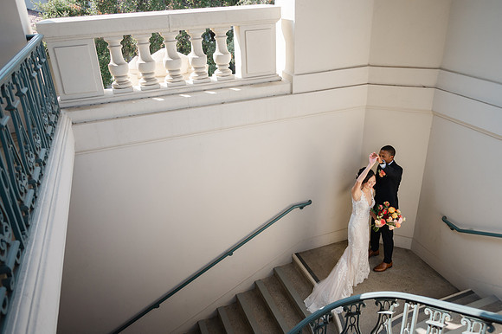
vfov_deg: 46.4
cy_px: 167
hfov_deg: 65.5
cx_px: 251
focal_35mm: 28
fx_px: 390
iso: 160
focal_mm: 28
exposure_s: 1/800
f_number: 2.8
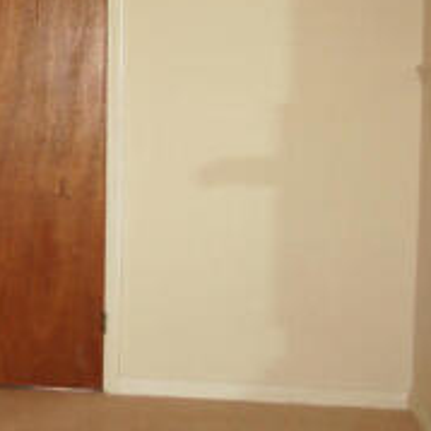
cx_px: -236
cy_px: 147
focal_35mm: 112
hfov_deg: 14.4
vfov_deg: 15.5
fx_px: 1578
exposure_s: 1/60
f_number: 4
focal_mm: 24
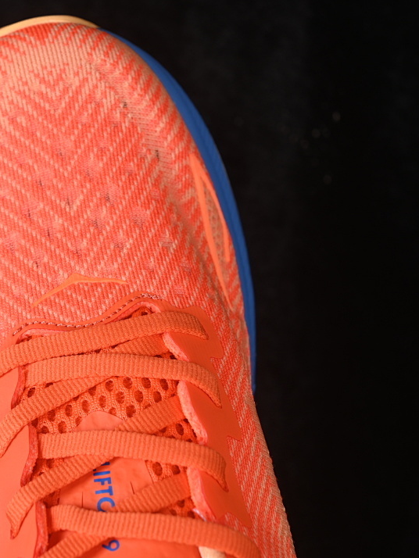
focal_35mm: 109
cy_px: 281
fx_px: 1758
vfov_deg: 18.0
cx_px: 46
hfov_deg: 13.5
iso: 160
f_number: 7.1
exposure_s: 1/80
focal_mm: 50
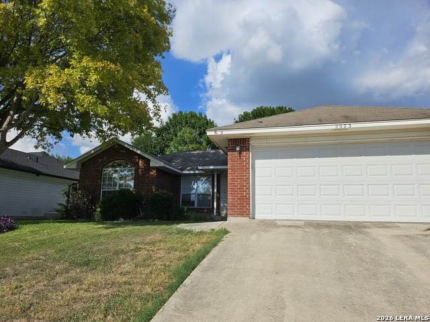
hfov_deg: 71.6
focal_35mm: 24
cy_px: 161
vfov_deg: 56.8
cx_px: 215
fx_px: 298
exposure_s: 1/8116
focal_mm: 5
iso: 50
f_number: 1.8
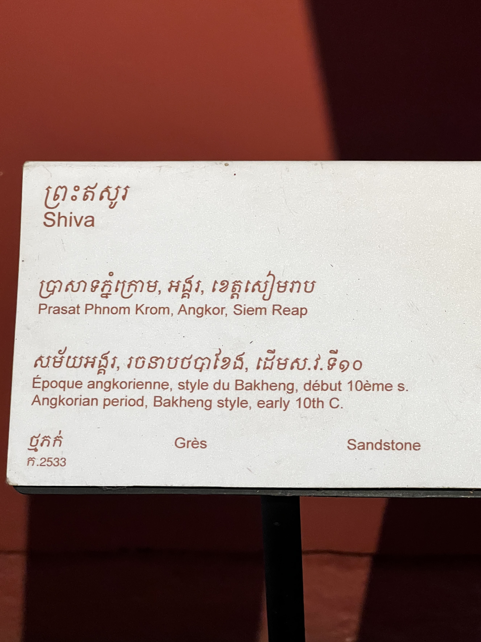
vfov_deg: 22.3
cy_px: 306
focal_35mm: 88
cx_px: 266
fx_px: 1630
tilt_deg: -38.7
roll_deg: +4.3
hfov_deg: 16.8
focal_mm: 9
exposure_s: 1/60
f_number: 2.8
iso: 500
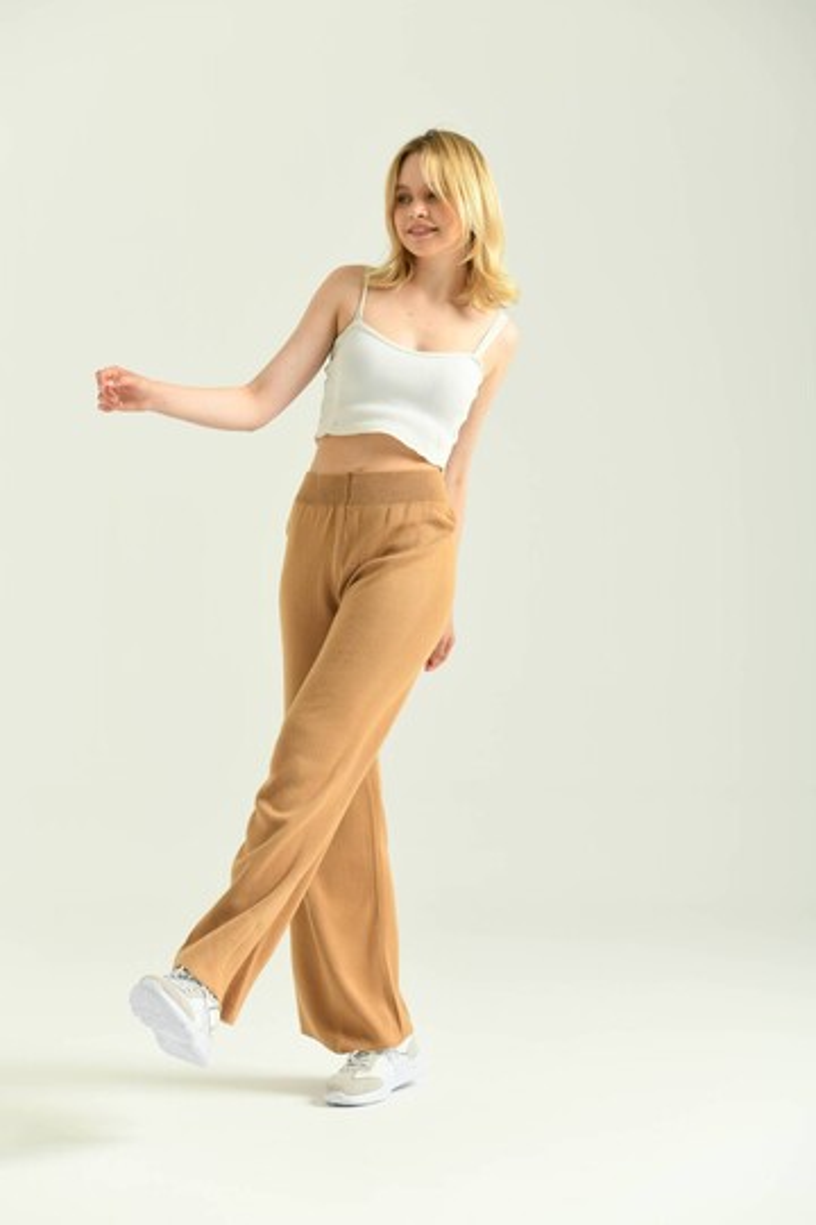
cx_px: 408
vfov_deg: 27.0
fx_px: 2550
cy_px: 612
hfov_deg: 18.2
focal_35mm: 75
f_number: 5.6
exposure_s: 1/160
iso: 125
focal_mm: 75
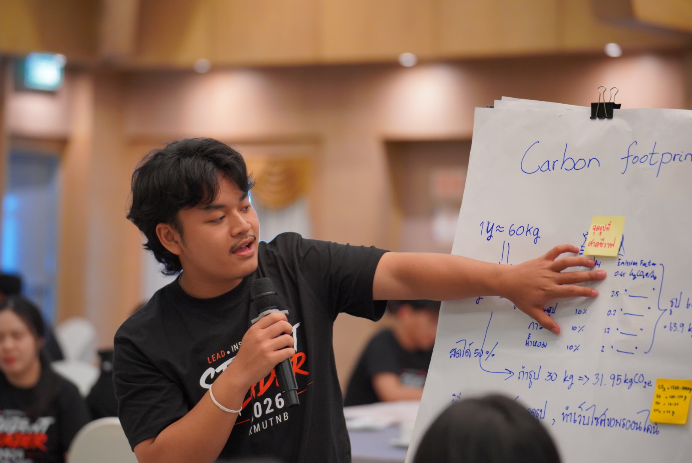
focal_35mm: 111
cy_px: 232
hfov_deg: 18.4
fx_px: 2135
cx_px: 346
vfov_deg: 12.4
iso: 4000
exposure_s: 1/250
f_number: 2.8
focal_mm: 111
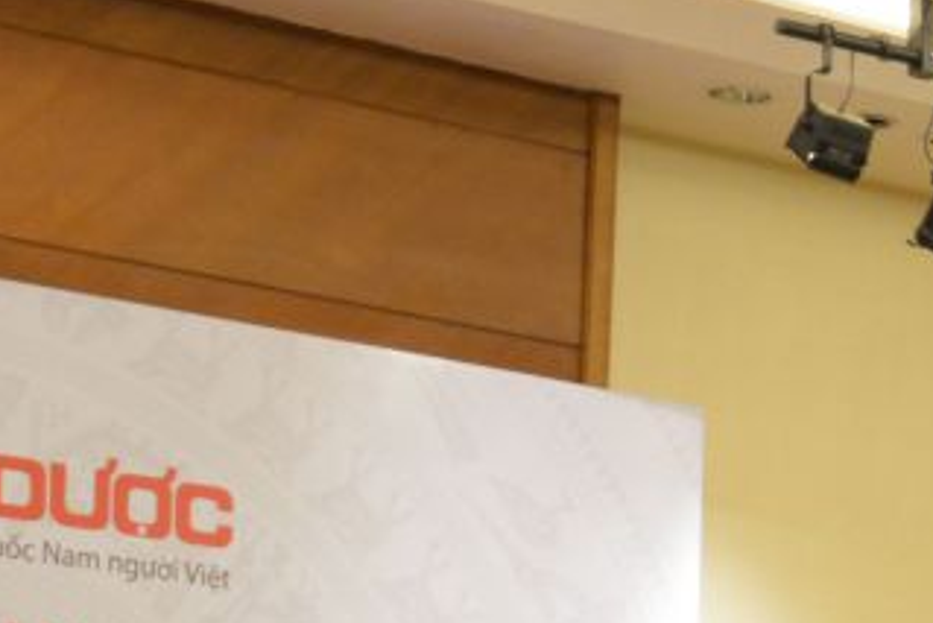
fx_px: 4940
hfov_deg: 10.4
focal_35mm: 191
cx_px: 1380
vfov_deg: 7.0
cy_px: 1234
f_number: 5.6
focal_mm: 25
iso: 800
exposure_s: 1/20
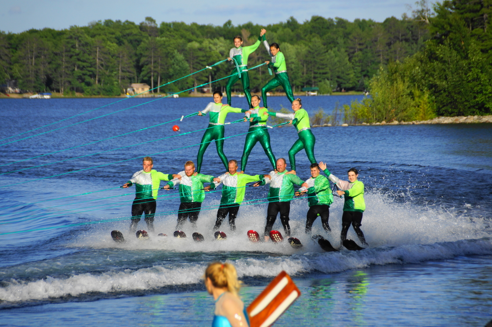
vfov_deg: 6.1
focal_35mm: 225
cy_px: 164
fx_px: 3074
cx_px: 246
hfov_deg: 9.2
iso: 100
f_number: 6.3
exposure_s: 1/250
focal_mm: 150
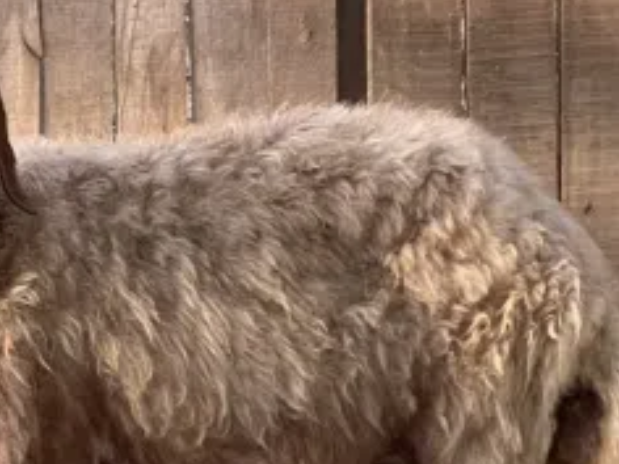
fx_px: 3737
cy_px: 375
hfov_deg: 9.5
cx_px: 202
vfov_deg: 7.1
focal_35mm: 209
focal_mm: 9
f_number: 2.8
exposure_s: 1/99
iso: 50
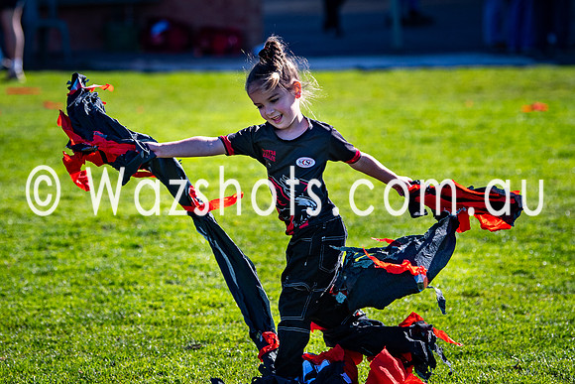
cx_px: 267
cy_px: 141
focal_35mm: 244
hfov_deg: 8.4
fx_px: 3903
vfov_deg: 5.6
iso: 250
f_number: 2.8
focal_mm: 120
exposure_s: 1/2500
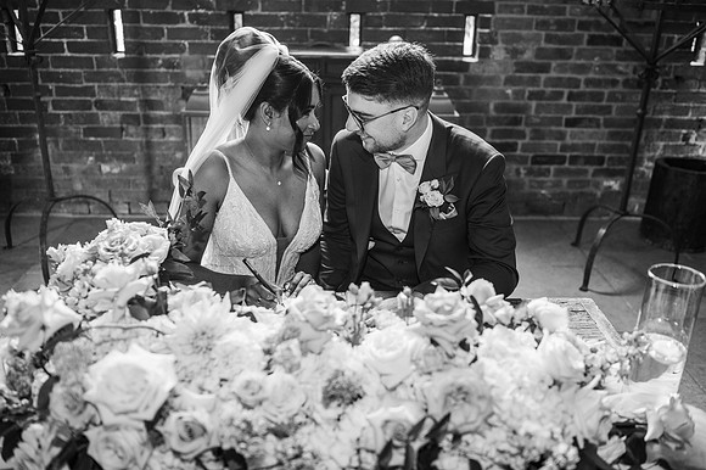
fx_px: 686
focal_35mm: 35
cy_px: 235
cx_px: 353
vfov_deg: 37.8
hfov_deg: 54.5
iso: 900
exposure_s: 1/200
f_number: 2.2
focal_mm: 35
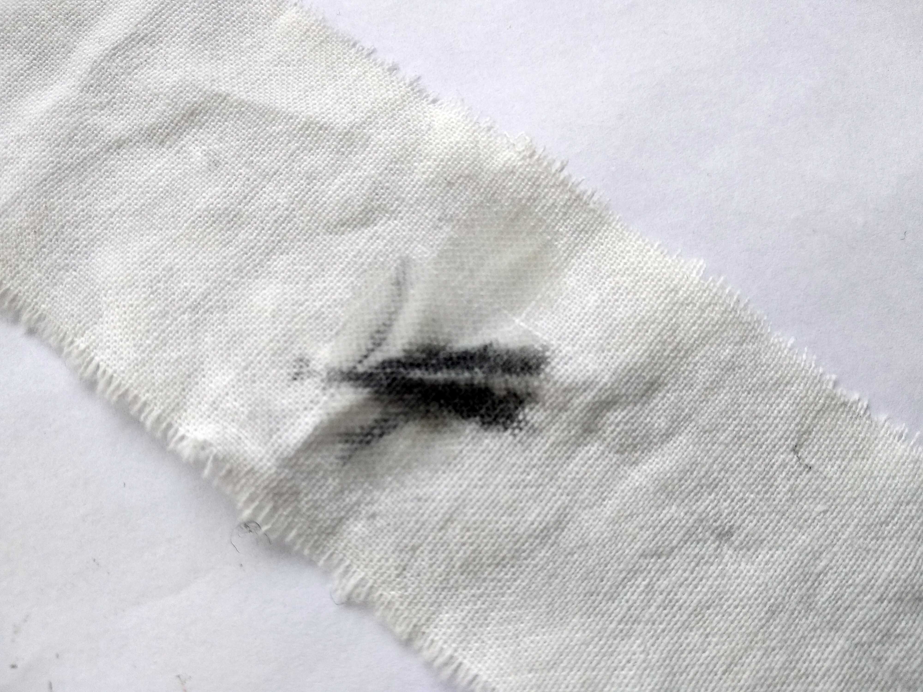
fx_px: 693
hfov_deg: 67.3
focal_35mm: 26
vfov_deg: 53.1
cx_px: 462
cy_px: 346
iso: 125
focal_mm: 3.81
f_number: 2.2
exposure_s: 1/100
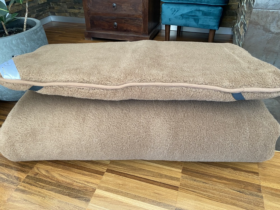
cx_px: 140
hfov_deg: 67.3
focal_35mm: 26
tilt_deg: -36.1
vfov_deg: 53.1
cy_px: 105
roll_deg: +0.9
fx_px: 210
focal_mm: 4.25
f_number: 1.8
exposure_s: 1/60
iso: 250
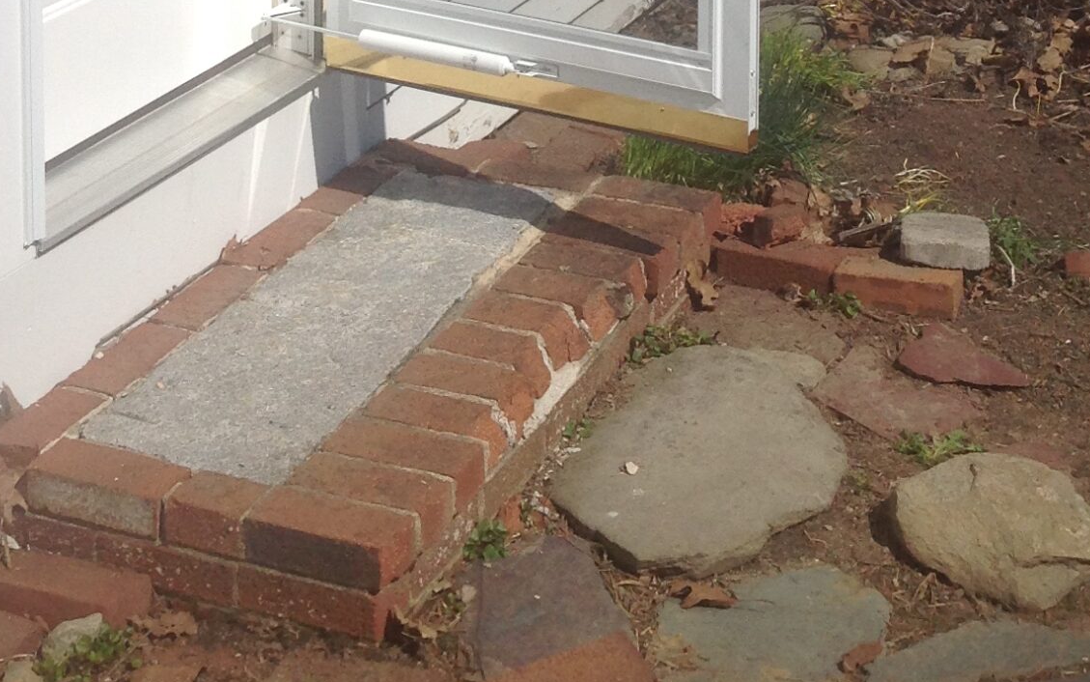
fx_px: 2496
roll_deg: +0.1
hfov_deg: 24.6
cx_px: 575
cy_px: -458
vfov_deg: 14.1
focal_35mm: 84
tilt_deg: -7.5
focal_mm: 4.28
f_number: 2.4
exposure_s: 1/5051
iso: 64
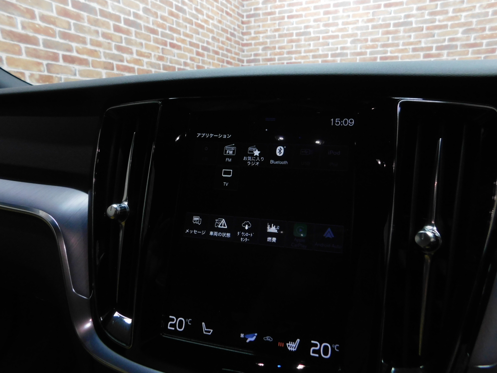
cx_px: 248
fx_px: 330
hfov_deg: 73.9
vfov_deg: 58.9
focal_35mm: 23
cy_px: 186
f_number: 3
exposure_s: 1/30
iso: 280
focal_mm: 4
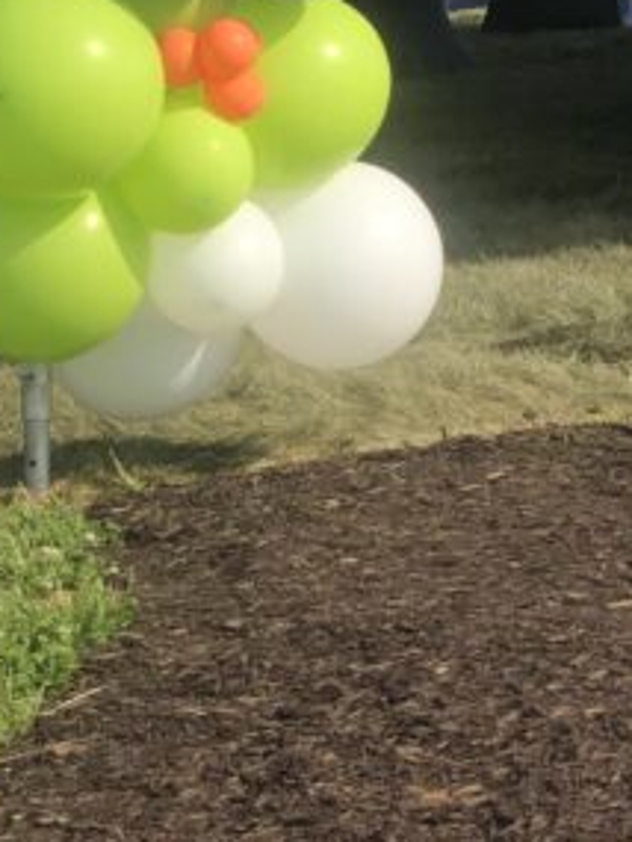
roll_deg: +2.4
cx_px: 995
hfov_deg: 7.8
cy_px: -227
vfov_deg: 10.4
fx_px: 4549
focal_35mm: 187
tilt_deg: +1.3
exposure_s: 1/923
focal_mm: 6
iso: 16
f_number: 2.4
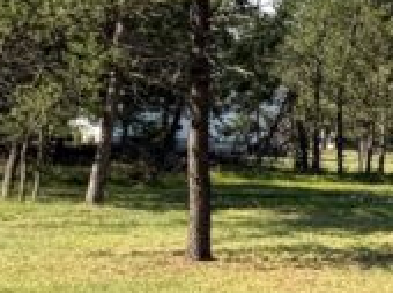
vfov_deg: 16.7
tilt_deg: +1.9
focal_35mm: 88
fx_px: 998
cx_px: 752
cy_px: 136
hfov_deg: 17.2
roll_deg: -3.2
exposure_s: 1/709
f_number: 2.2
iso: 40
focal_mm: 2.22
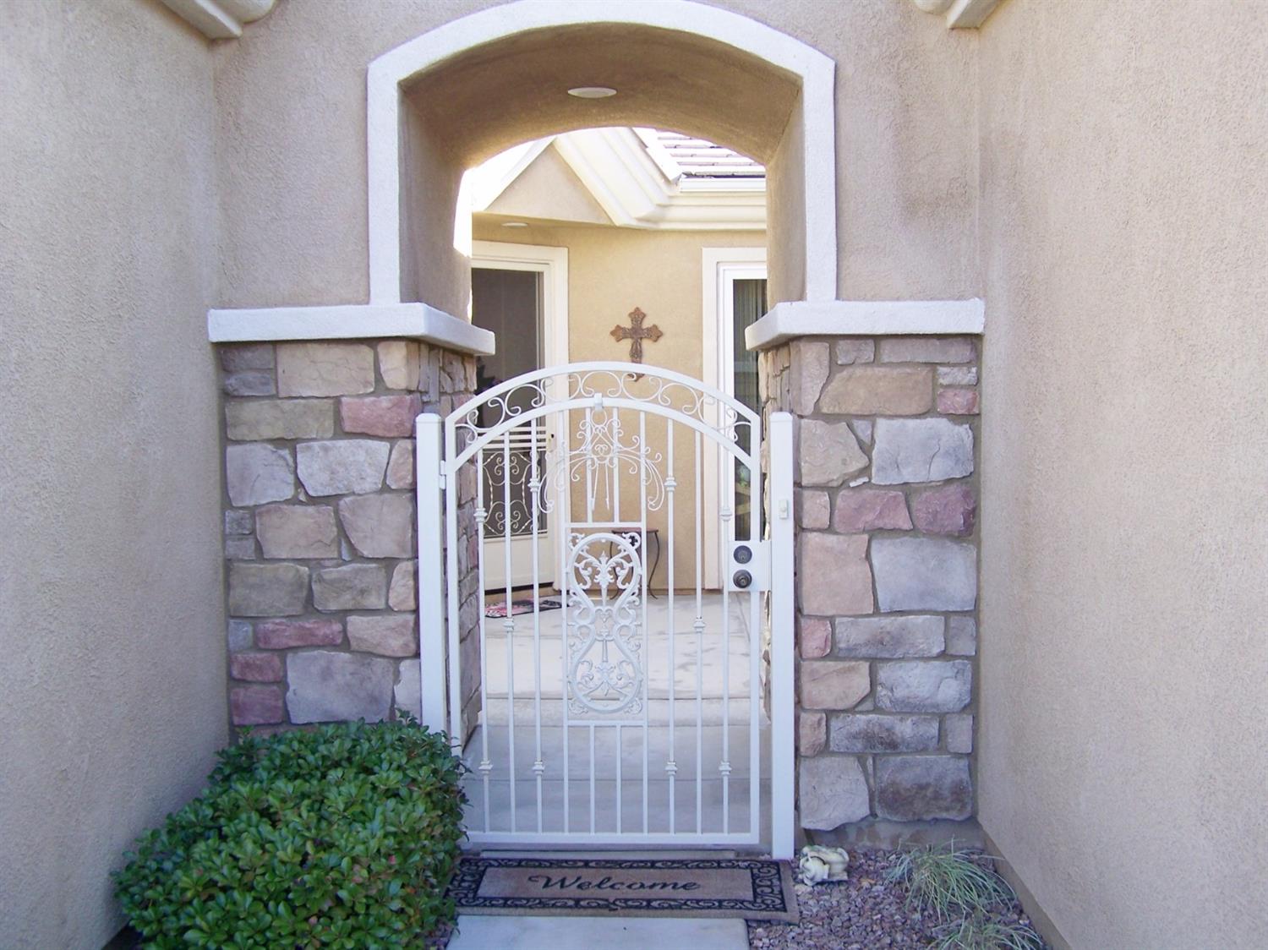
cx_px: 634
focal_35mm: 38
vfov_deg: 37.7
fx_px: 1392
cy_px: 475
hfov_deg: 49.0
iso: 64
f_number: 2.8
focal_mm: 6.3
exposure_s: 1/100
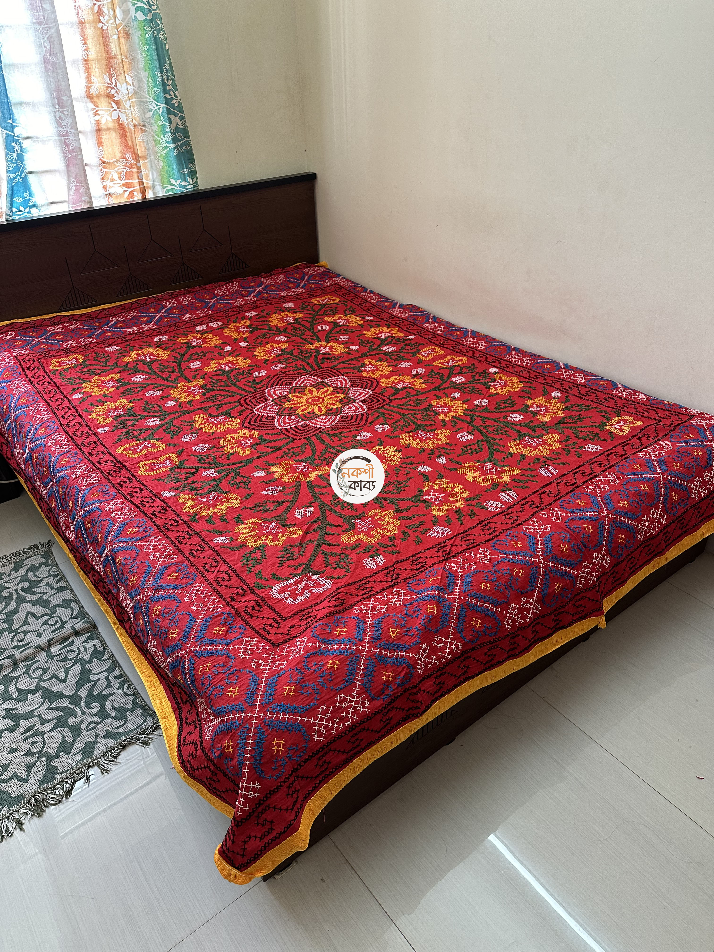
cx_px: 357
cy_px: 476
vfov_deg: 71.6
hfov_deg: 56.8
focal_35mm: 24
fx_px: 660
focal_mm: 6.86
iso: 250
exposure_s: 1/112
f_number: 1.78
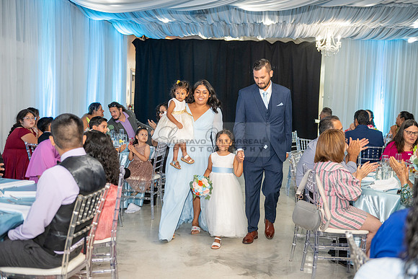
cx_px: 209
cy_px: 140
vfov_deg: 35.1
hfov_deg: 50.7
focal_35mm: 38
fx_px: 441
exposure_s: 1/160
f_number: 3.2
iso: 1000
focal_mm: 38
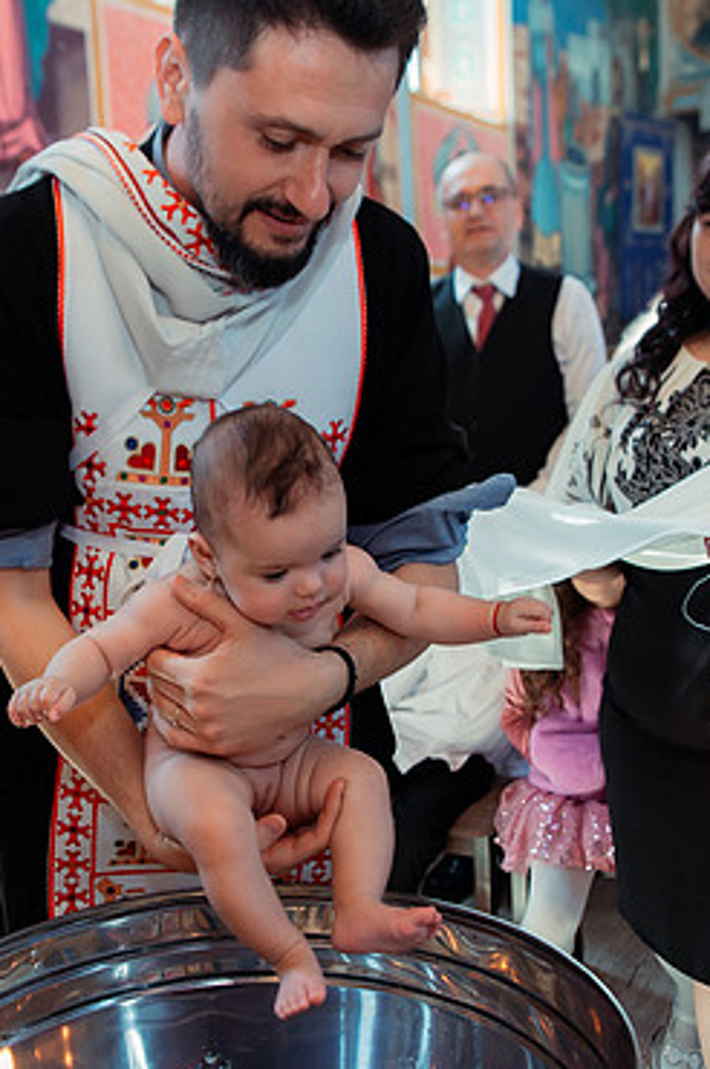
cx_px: 225
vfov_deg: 44.5
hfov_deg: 30.2
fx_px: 1304
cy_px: 529
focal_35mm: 44
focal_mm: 24
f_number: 3.2
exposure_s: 1/250
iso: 1000
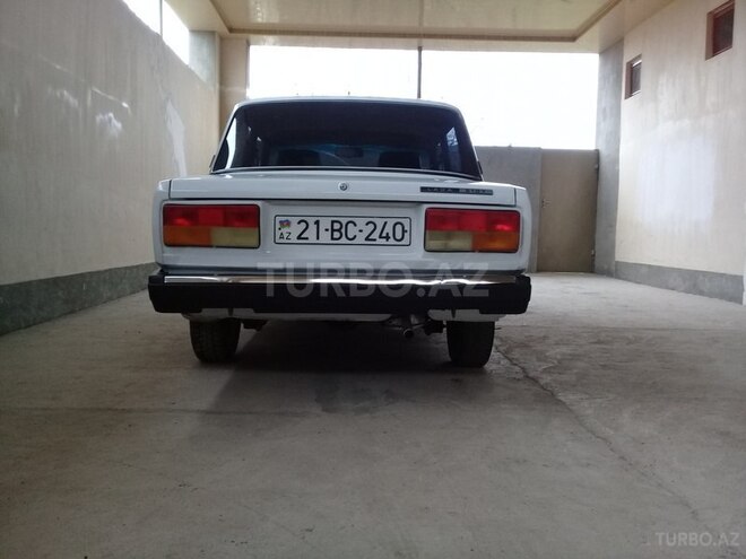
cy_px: 280
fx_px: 668
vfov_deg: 45.4
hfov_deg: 58.4
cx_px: 373
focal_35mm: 31
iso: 100
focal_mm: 3.3
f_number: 2.2
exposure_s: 1/33
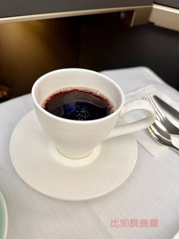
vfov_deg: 71.6
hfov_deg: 56.8
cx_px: 90
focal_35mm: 24
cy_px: 120
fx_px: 165
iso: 400
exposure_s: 1/47
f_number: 1.78
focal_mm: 6.86
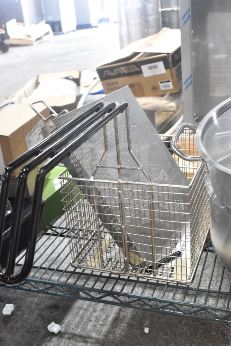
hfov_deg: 30.8
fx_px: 419
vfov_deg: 45.0
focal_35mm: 44
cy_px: 173
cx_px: 116
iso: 6400
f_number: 7.1
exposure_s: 1/200
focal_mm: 29
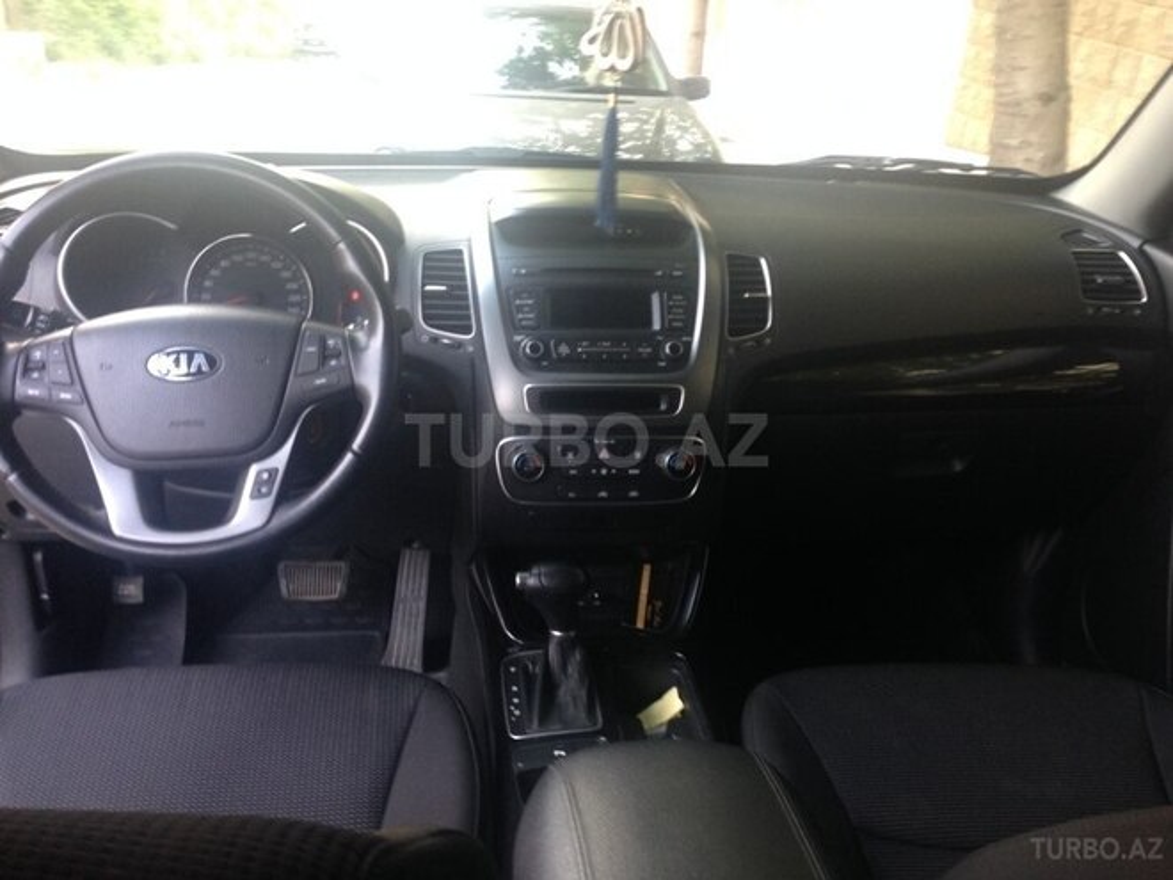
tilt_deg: -26.7
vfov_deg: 42.9
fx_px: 1118
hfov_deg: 55.4
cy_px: 440
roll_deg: -1.7
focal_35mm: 33
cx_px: 586
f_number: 2.4
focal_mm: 4.12
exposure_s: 1/20
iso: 80
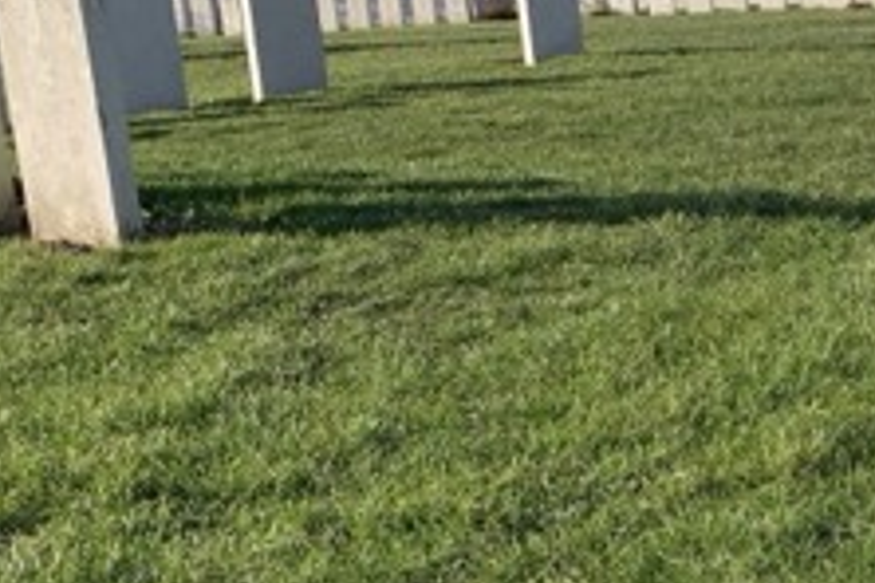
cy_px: 311
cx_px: 1037
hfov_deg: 25.1
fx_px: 1774
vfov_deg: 18.7
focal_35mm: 73
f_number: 1.8
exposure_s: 1/2160
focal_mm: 4.25
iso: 25
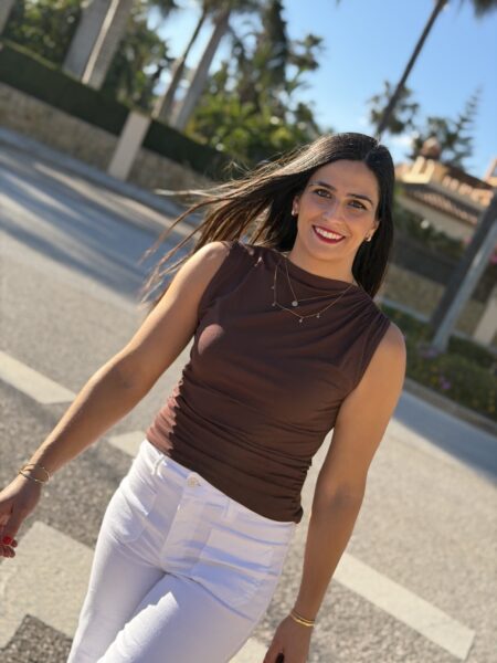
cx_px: 248
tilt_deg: -6.8
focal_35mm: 48
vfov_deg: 39.7
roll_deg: -26.6
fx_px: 919
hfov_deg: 30.3
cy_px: 332
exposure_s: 1/2577
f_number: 1.78
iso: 100
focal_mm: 6.76
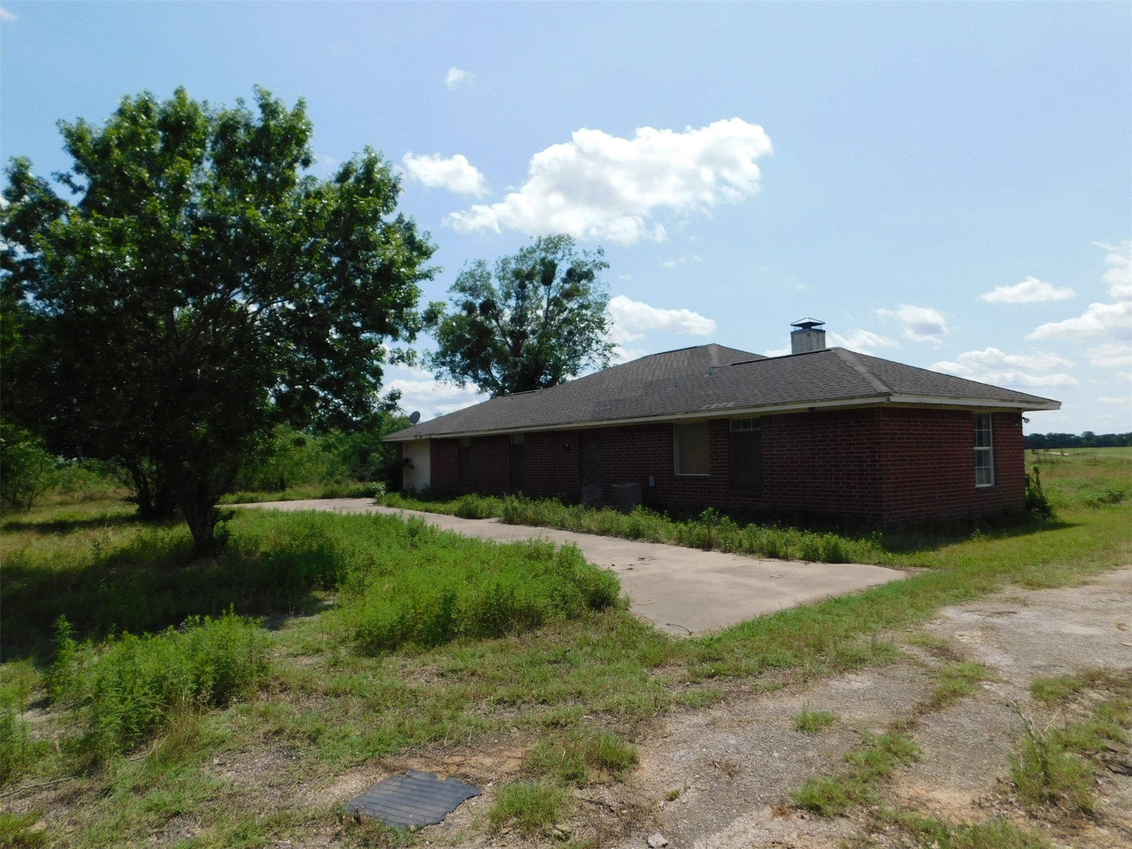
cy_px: 424
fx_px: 752
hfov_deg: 73.9
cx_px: 566
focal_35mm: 23
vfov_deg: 58.9
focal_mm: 4
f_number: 6
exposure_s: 1/640
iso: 125
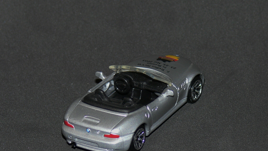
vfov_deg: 5.1
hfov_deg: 9.1
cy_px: 94
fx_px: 1691
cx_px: 134
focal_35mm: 238
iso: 100
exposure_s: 1/30
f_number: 3.6
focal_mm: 28.9
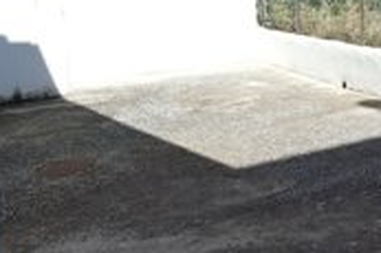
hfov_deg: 34.4
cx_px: 390
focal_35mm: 52
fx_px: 550
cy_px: 26
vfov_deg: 25.2
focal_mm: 4.3
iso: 80
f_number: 4.5
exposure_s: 1/500
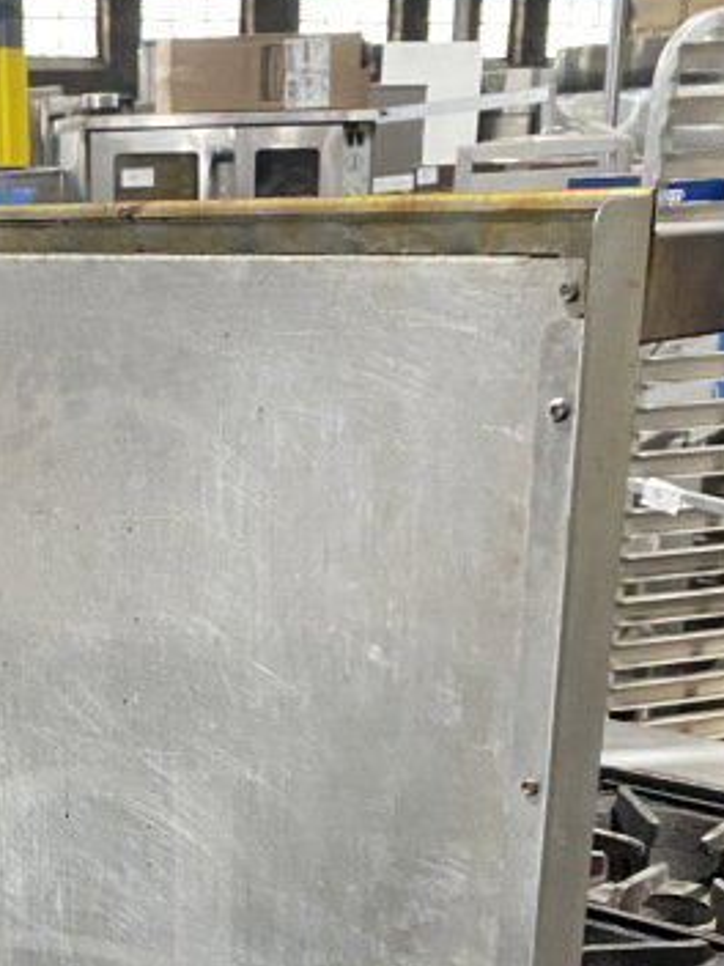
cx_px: -5
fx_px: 1673
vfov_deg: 29.8
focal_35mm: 60
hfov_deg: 23.4
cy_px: 987
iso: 320
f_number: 1.8
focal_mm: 4.25
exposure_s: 1/60
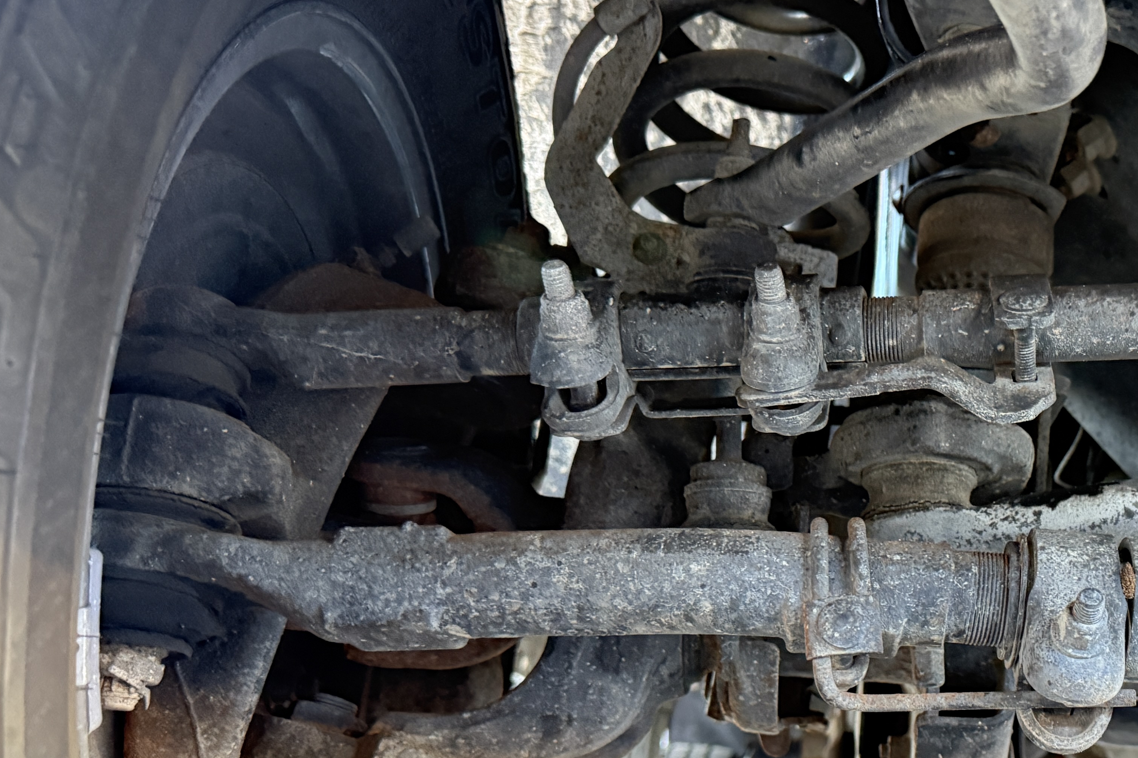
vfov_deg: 28.3
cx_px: 1030
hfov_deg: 38.9
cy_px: 562
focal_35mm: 47
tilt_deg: +15.9
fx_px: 1485
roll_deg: -1.8
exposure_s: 1/40
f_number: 1.78
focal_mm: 6.76
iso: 800
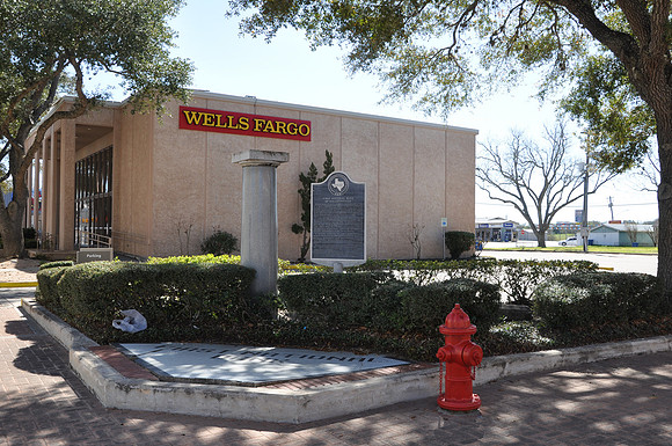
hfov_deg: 57.3
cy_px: 223
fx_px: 615
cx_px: 336
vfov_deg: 39.9
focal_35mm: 33
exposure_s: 1/100
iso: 200
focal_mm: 22
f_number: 9
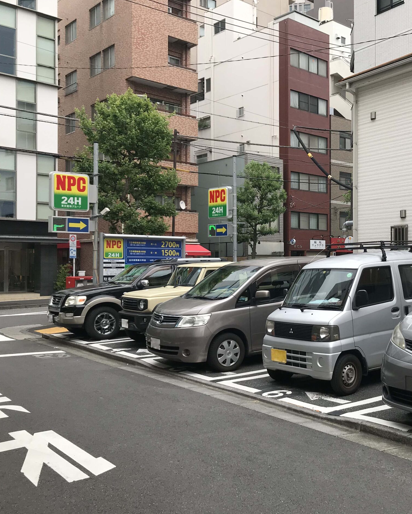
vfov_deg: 49.1
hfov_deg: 38.9
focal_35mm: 37
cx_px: 319
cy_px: 257
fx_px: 564
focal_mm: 3.99
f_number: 1.8
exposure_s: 1/491
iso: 20
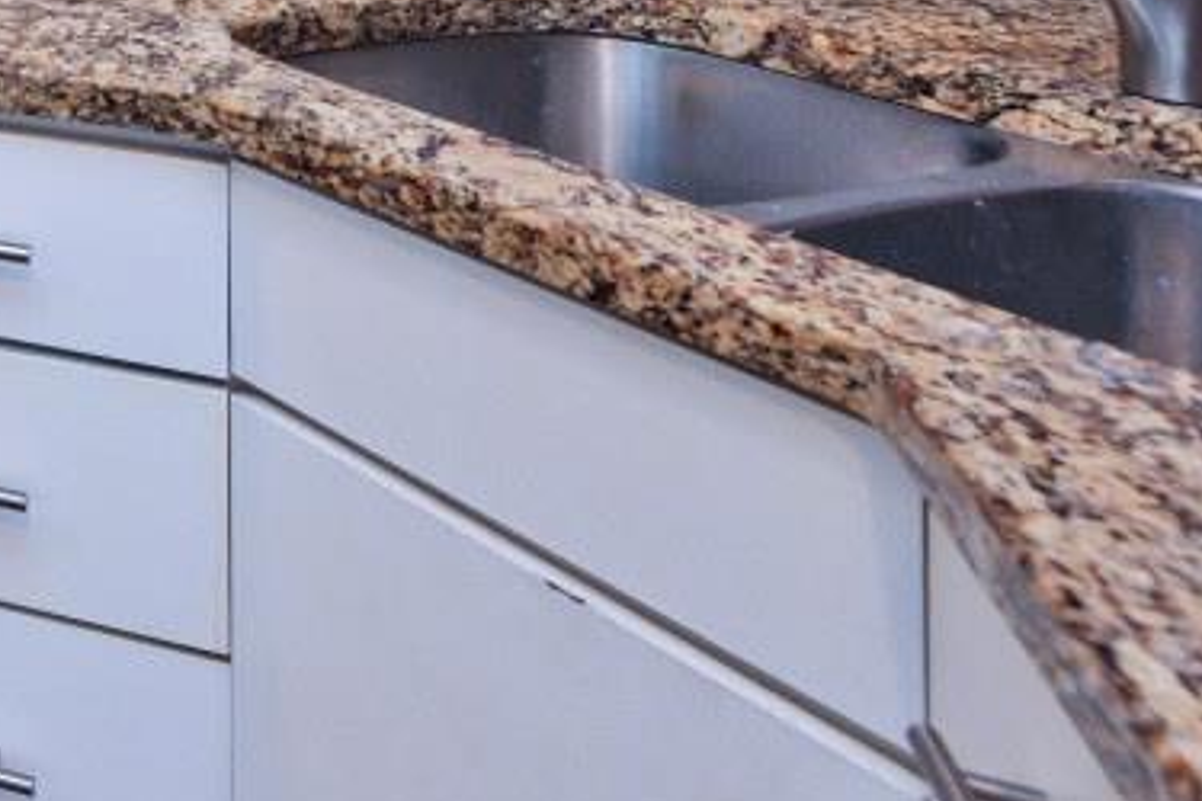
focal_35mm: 56
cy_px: -500
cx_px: -750
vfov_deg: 19.9
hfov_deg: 24.4
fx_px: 1870
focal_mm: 14
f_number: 4
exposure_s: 1/60
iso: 560
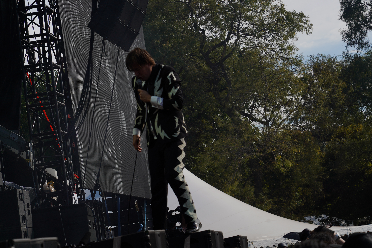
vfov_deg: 13.0
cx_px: 186
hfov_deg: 19.5
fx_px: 1085
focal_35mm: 105
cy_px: 124
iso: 100
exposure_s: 1/500
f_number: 8
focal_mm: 105
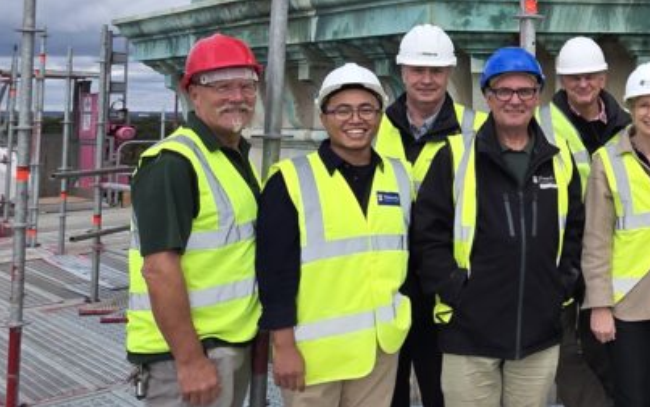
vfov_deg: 30.5
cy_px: 78
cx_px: 694
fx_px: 726
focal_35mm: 41
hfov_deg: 40.2
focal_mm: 2.2
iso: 40
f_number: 1.9
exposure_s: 1/1794
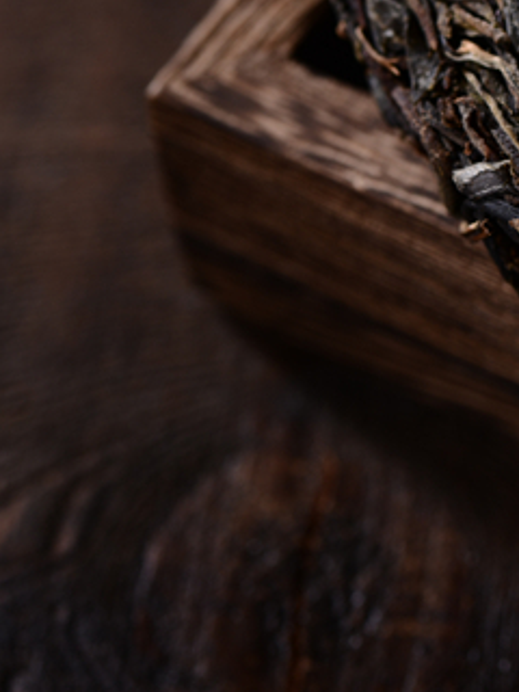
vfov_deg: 8.7
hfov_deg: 6.5
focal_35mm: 227
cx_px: 506
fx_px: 4538
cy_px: 188
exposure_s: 1/200
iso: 100
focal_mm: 105
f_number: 10
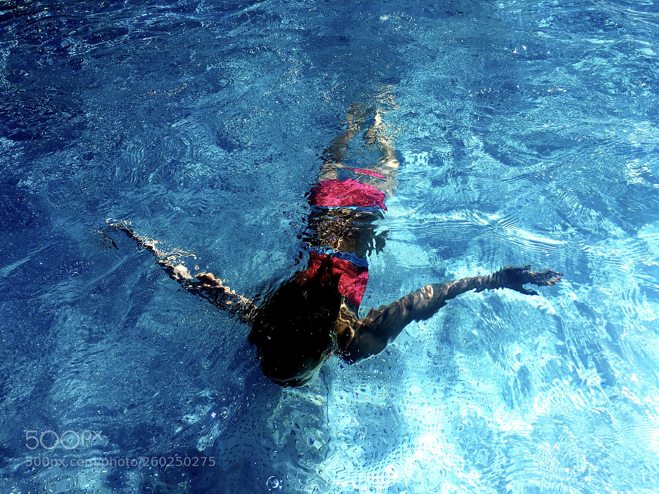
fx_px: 552
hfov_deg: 61.7
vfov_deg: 48.2
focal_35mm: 29
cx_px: 330
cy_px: 247
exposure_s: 1/4274
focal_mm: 4.15
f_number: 2.2
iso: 25
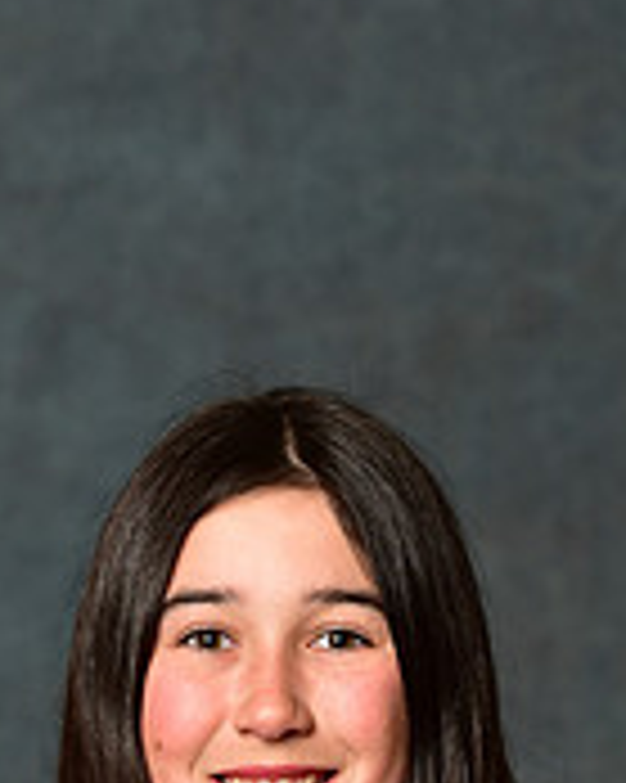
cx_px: 281
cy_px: 1125
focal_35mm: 423
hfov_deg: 3.7
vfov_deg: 4.6
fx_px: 9805
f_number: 4.5
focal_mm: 135
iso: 200
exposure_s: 1/200
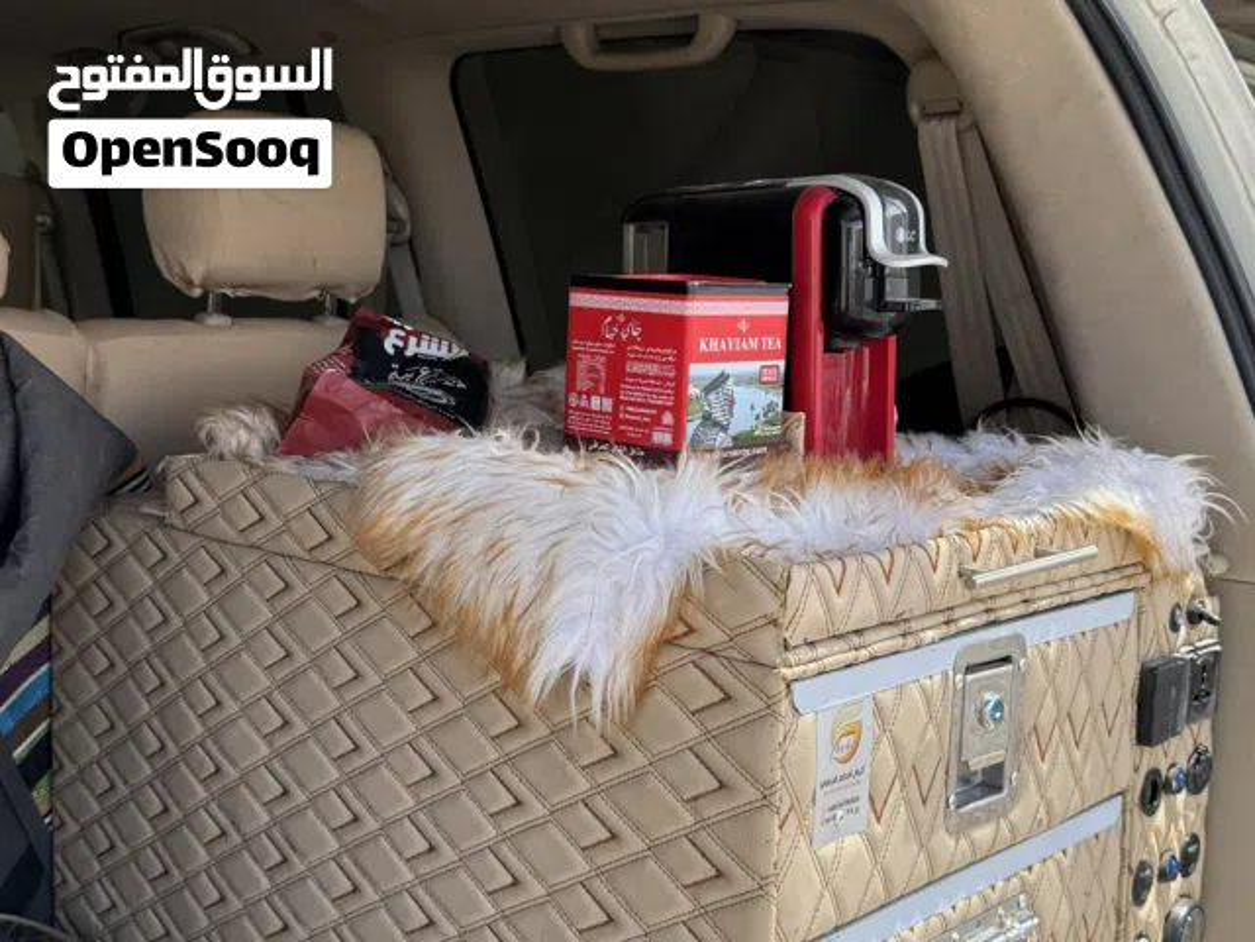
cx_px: 628
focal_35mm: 24
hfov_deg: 71.6
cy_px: 471
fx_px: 870
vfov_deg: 56.8
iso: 80
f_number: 1.78
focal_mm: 6.76
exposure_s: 1/966
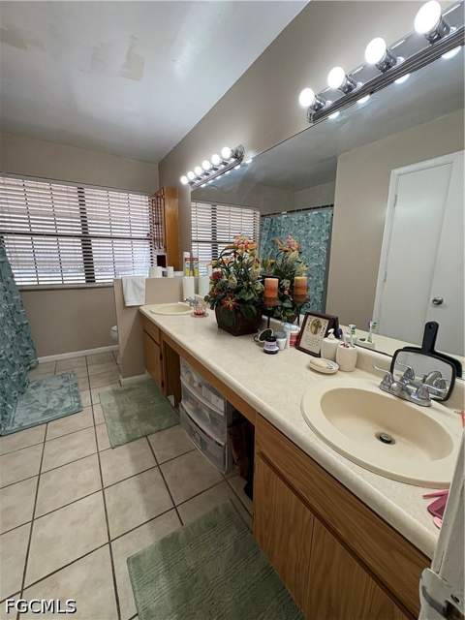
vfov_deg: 102.1
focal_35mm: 14
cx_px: 232
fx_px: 251
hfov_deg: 85.7
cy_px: 310
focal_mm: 2.22
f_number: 2.2
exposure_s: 1/120
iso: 64
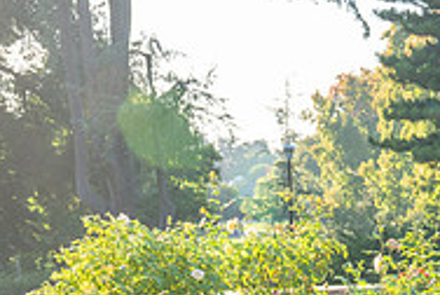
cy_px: 402
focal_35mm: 97
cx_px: 653
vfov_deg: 13.6
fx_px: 1187
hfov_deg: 18.6
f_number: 5.6
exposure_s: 1/200
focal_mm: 31.5
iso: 200
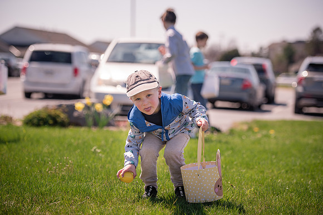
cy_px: 108
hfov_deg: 19.3
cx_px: 162
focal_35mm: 106
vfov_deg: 13.0
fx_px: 949
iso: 200
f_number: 2.8
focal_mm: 102
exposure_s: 1/2500
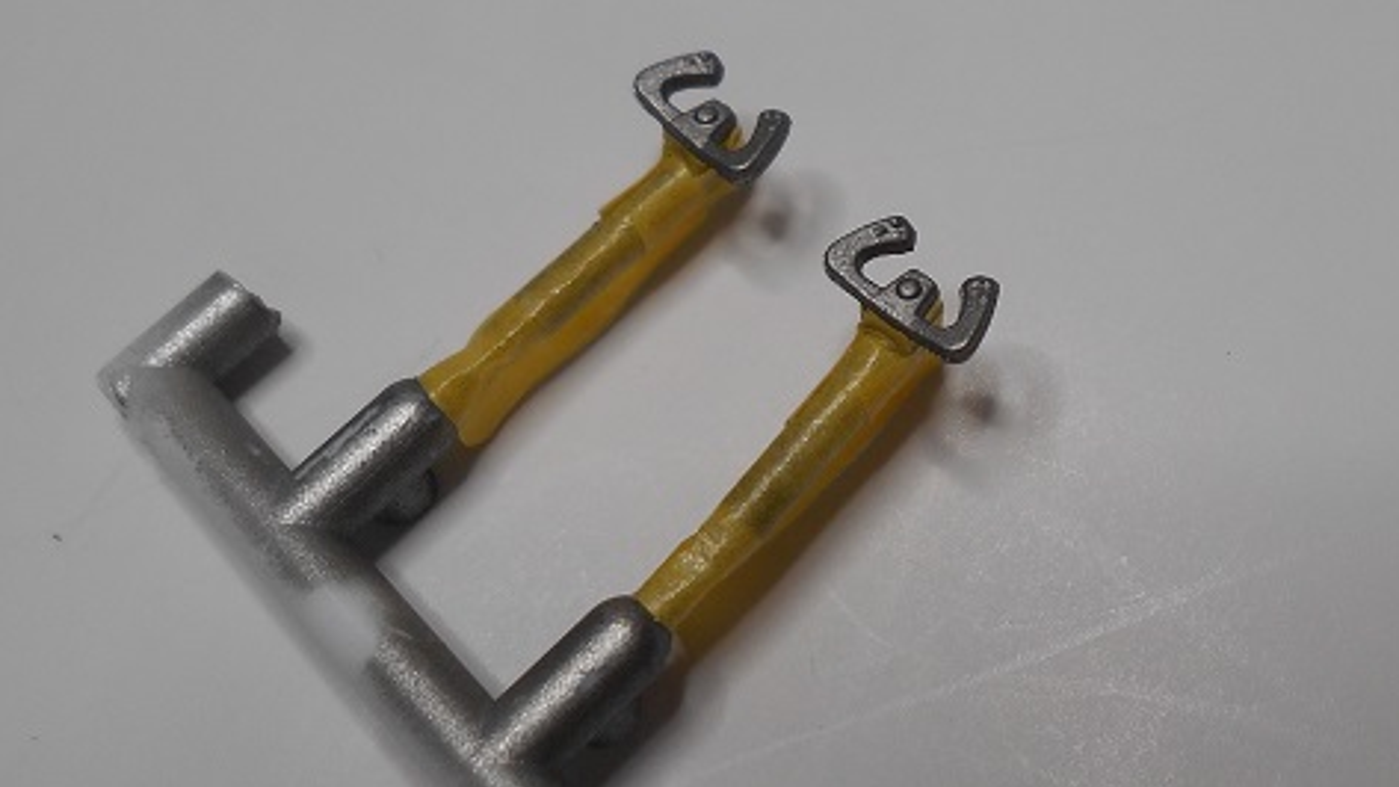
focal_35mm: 38
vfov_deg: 31.1
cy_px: 337
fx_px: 1410
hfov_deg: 52.7
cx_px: 760
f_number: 3.4
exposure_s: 1/200
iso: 80
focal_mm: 5.1
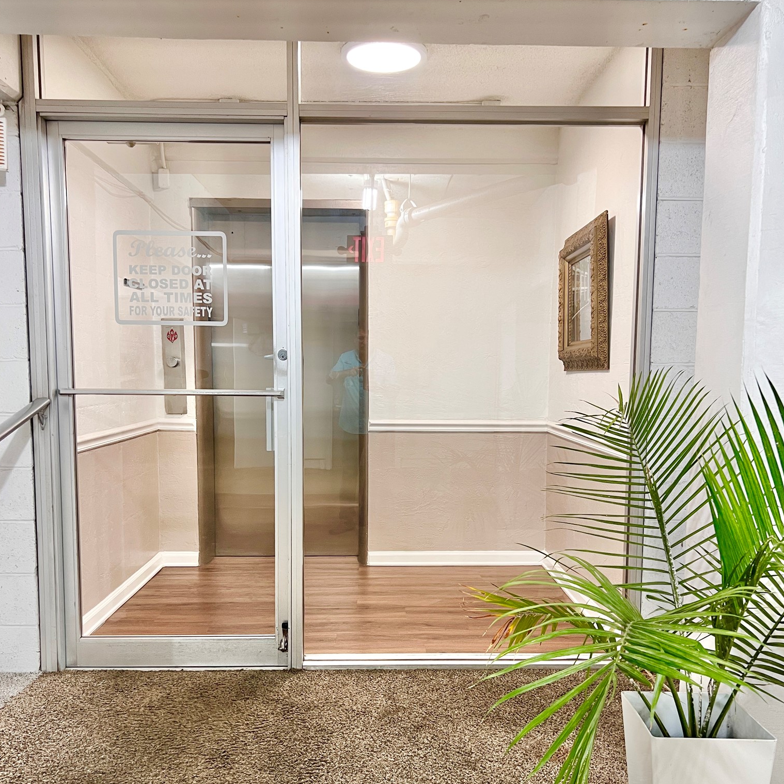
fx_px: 794
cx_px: 389
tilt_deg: -5.4
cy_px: 447
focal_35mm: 31
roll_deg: -0.5
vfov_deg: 52.4
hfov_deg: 52.5
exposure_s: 1/60
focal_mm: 5.7
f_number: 1.5
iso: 80
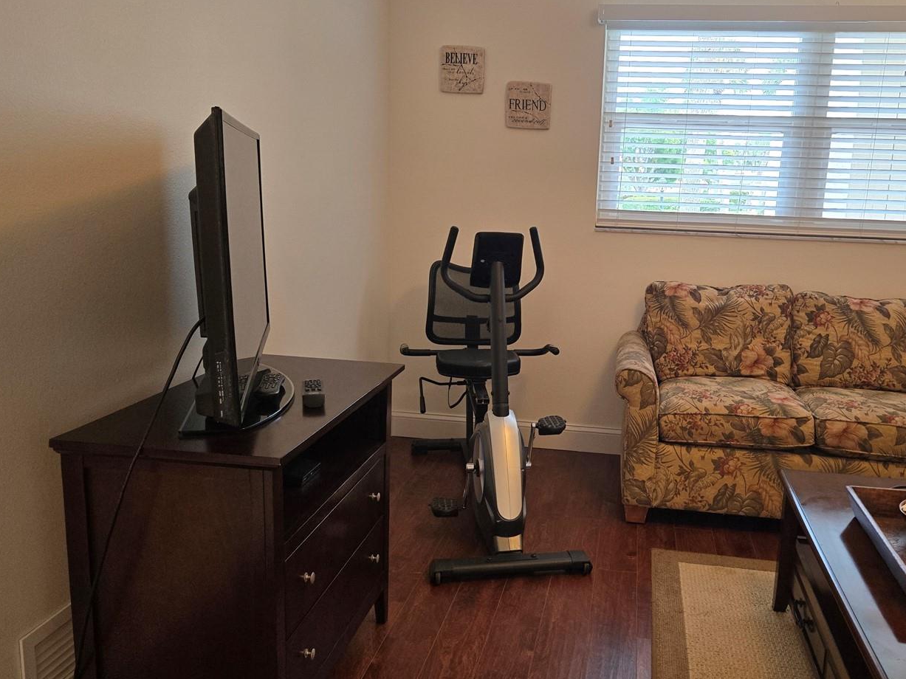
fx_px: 785
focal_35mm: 30
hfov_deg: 59.6
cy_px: 333
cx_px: 534
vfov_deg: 46.8
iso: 250
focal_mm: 5.4
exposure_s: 1/120
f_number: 1.8
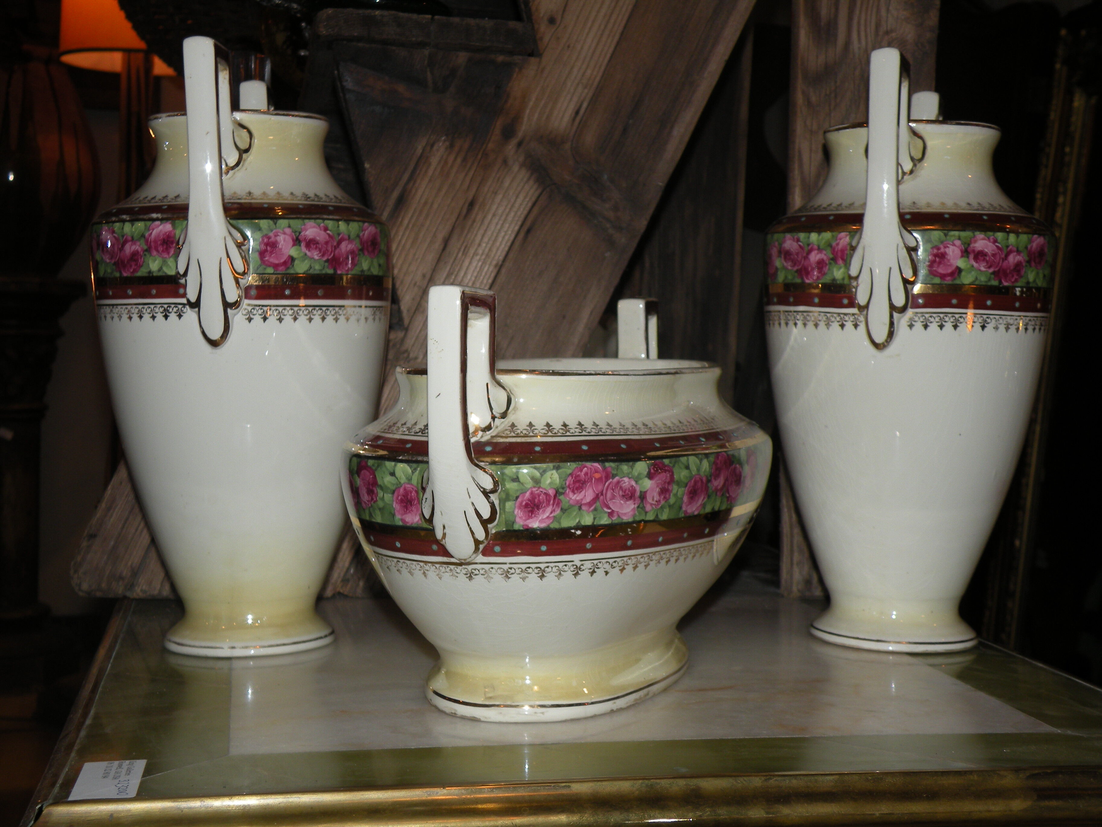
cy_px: 414
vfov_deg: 26.1
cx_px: 551
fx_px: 1783
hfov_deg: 34.3
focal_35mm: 56
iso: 64
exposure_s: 1/60
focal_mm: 9.8
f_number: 3.5
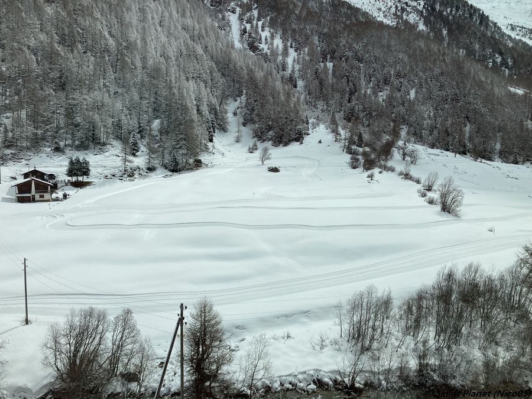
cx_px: 266
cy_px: 200
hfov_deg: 63.4
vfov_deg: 49.7
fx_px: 430
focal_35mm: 28
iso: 25
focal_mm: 3.99
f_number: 1.8
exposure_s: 1/5405
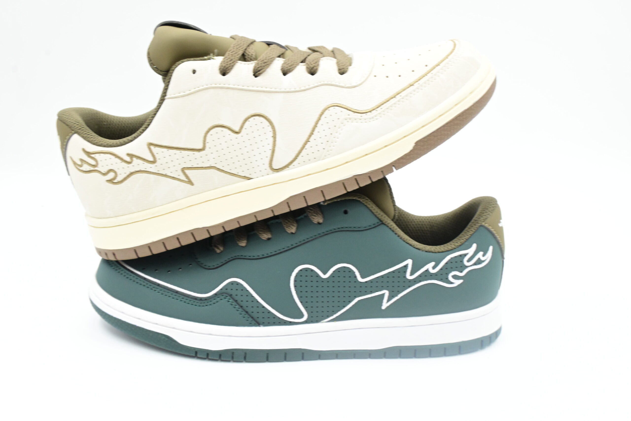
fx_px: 684
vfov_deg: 34.2
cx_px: 316
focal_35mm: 39
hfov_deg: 49.6
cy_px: 210
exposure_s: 1/50
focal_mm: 26
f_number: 9
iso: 1600
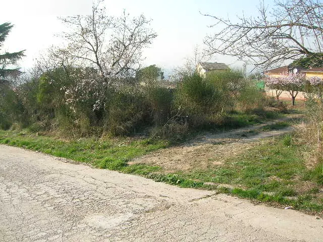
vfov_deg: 41.8
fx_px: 317
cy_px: 121
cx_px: 162
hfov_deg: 54.0
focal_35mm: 34
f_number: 4.9
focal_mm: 5.7
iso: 50
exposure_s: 1/162
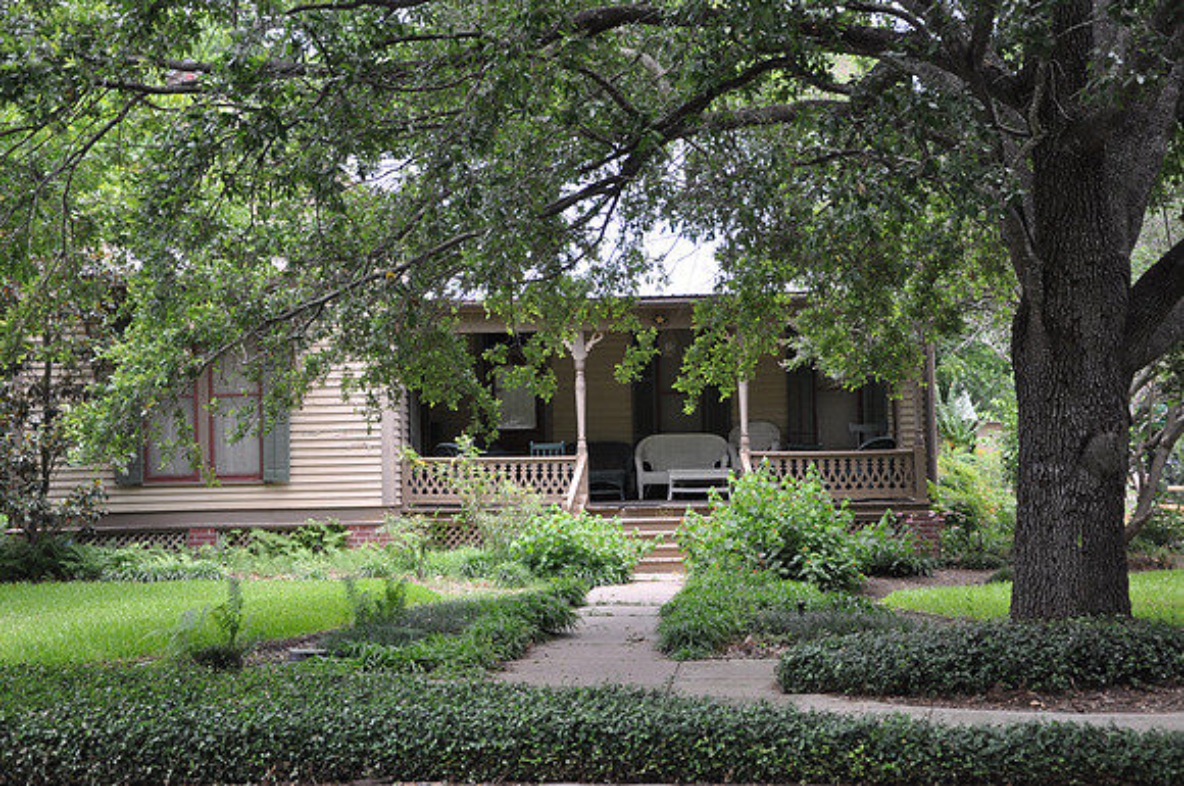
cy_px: 393
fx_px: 1872
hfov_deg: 35.1
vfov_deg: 23.7
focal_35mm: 57
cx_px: 592
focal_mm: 38
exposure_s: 1/100
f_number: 5
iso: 400
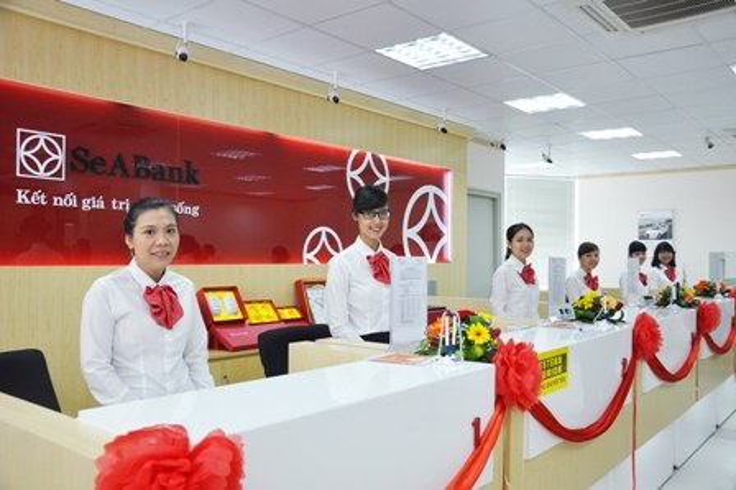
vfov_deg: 41.7
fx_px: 644
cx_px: 368
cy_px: 245
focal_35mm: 32
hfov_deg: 59.5
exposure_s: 1/100
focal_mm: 21
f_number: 5
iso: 640
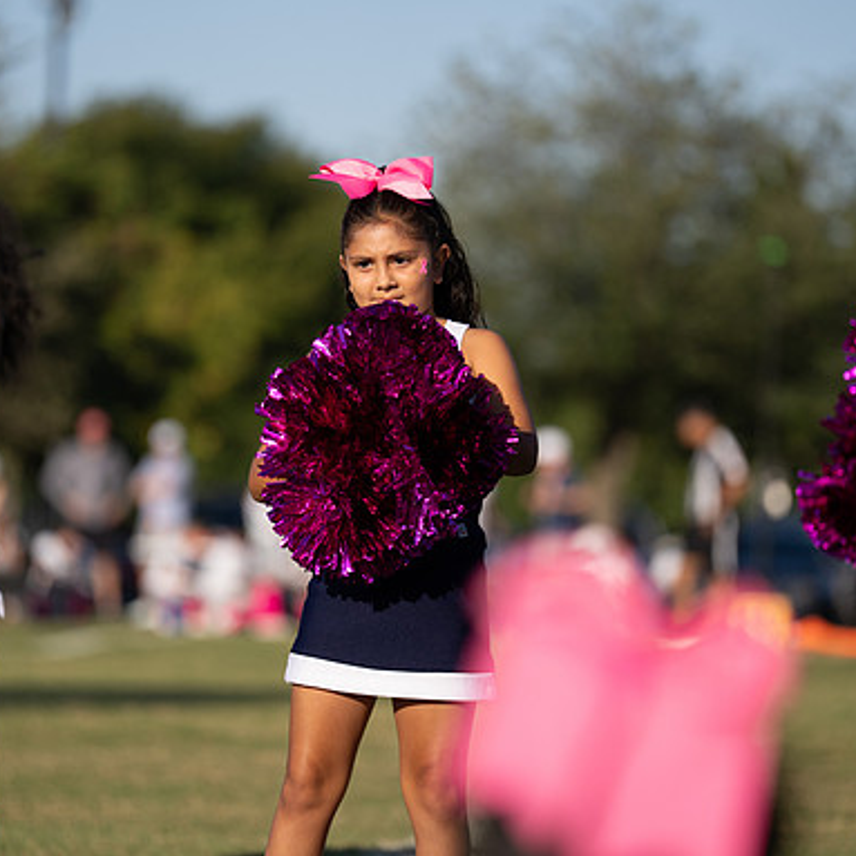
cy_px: 430
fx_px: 6295
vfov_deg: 7.8
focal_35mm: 225
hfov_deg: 7.8
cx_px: 402
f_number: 2.8
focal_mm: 175
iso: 200
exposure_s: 1/4000
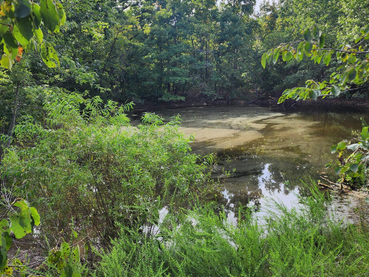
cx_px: 216
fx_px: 352
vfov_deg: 42.6
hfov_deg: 55.1
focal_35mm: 33
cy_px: 101
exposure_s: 1/304
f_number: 1.8
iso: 12
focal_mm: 6.4
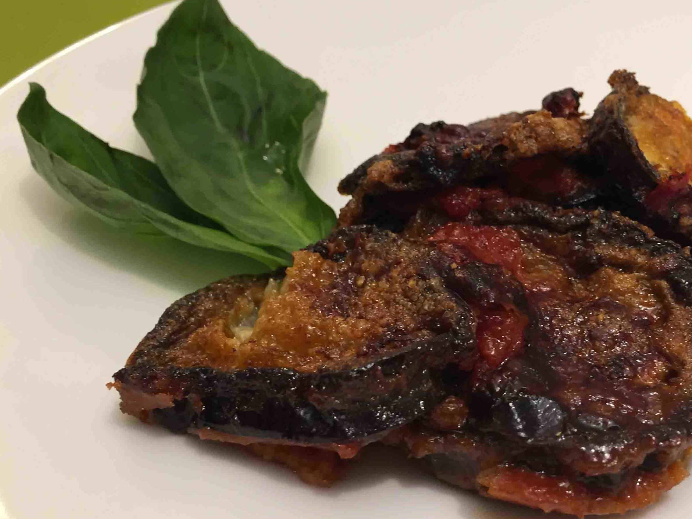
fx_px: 780
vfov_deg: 36.5
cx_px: 435
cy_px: 340
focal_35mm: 39
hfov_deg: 47.4
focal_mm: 4.15
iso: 160
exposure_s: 1/33
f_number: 2.2
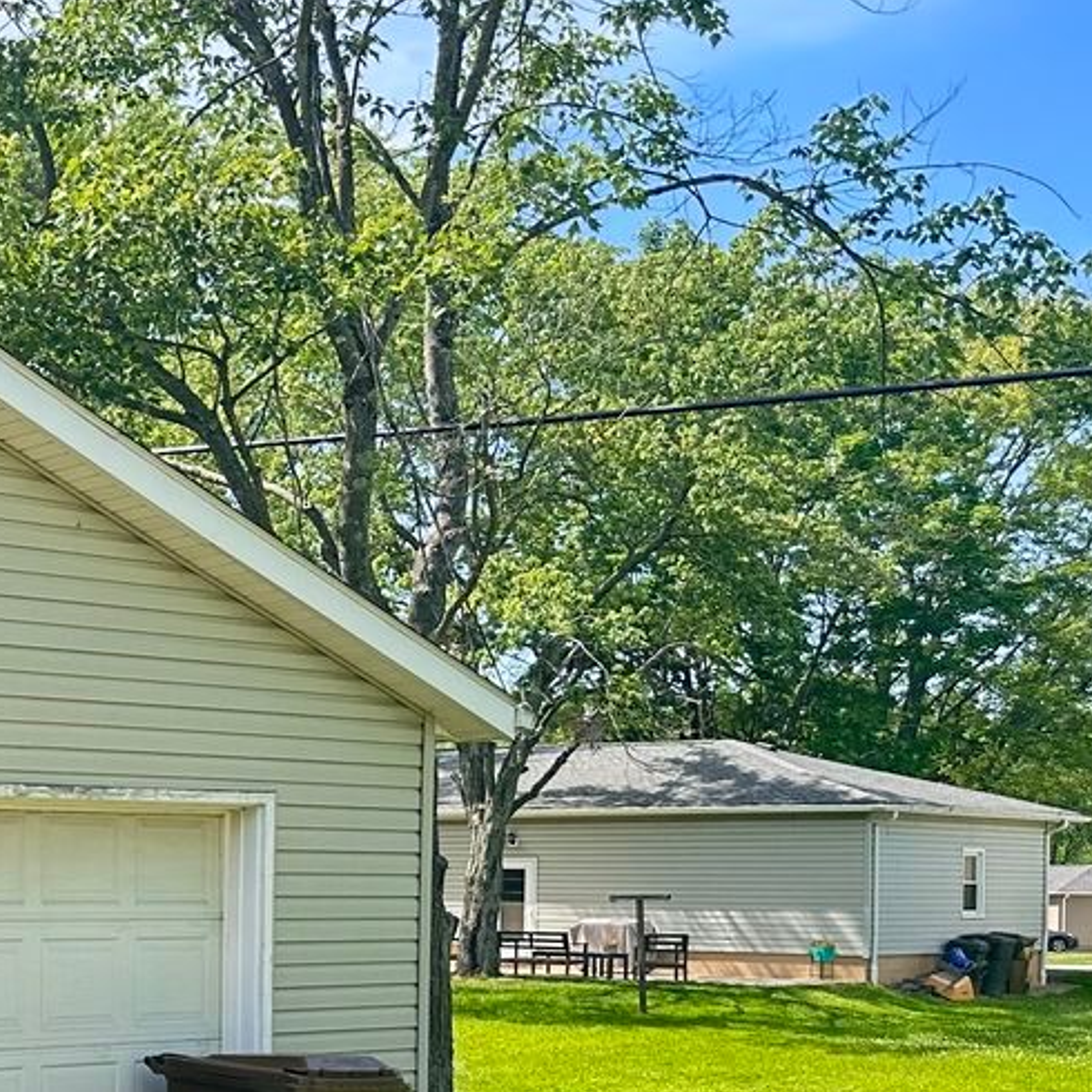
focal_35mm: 65
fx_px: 2320
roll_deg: -0.4
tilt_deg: -0.7
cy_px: 913
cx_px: -517
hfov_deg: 22.2
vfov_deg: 25.9
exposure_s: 1/745
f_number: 1.78
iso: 80
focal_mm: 6.86
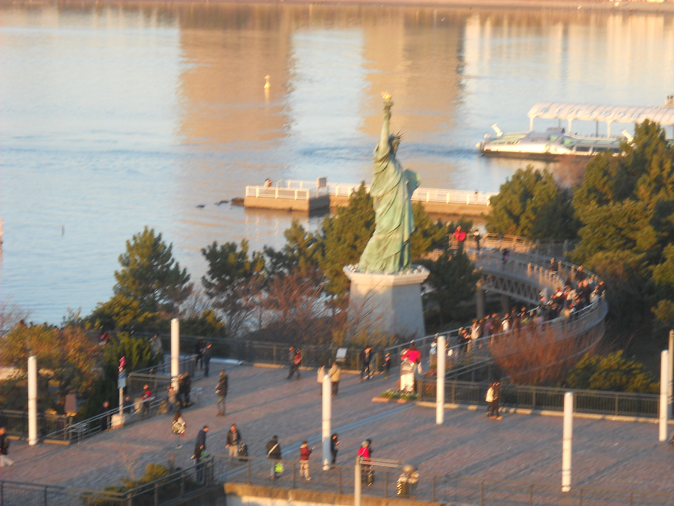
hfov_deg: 13.6
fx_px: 2823
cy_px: 253
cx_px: 337
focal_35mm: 145
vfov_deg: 10.2
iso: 80
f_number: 6.7
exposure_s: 1/30
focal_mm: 24.03
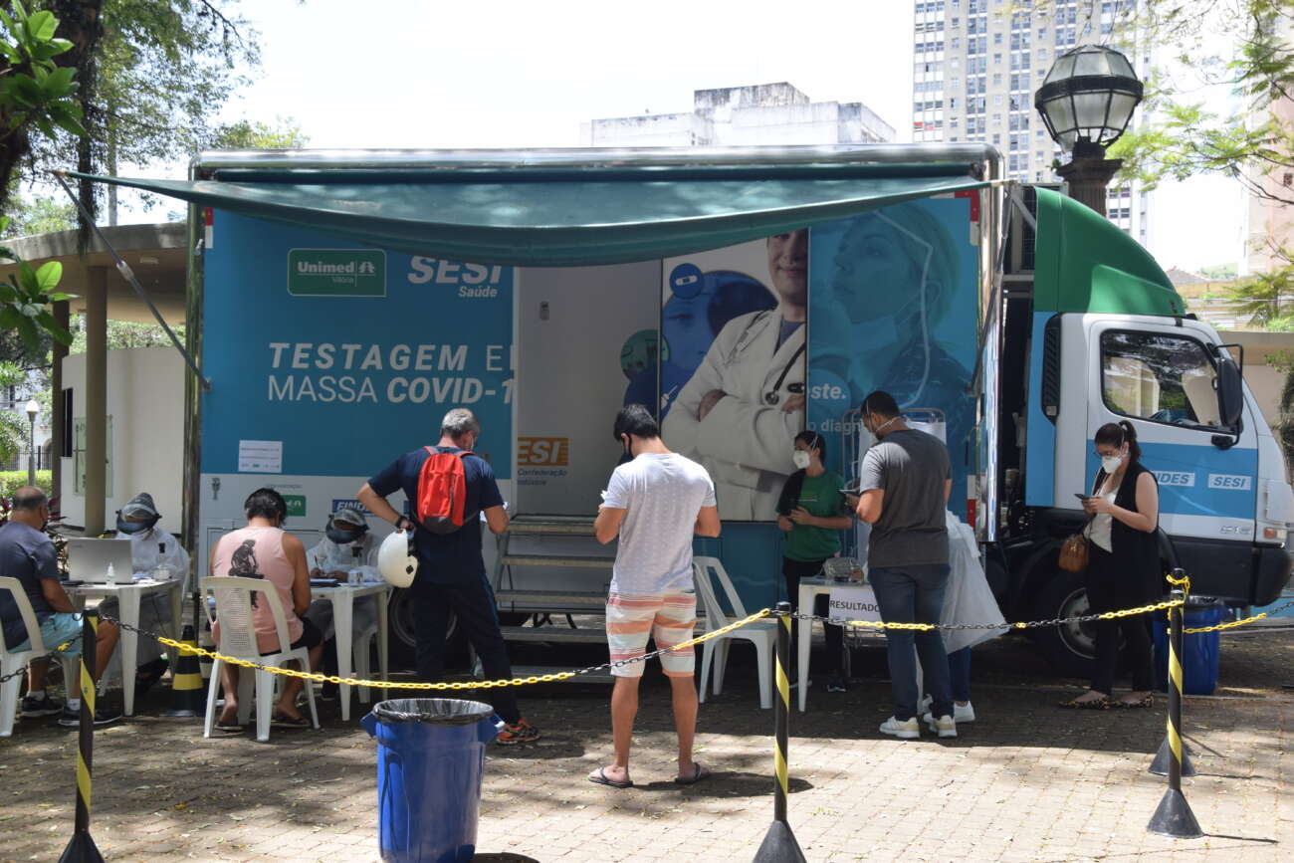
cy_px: 432
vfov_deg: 29.9
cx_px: 647
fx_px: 1618
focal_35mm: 45
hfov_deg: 43.6
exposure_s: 1/250
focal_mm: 30
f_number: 8
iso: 320
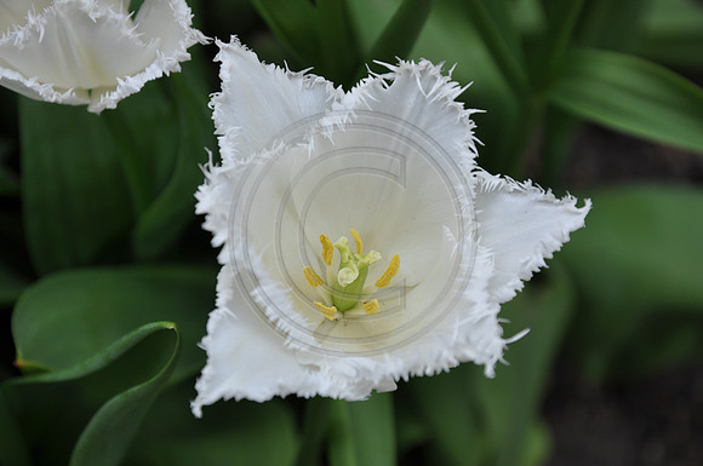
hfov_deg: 17.1
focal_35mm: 120
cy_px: 233
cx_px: 352
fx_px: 2340
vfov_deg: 11.4
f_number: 8
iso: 200
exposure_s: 1/160
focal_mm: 80
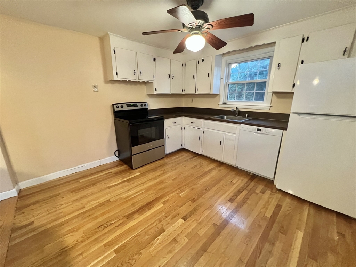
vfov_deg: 89.9
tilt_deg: -14.9
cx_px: 178
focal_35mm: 13
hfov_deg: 106.2
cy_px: 134
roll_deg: -0.3
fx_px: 134
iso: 640
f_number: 1.8
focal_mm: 1.57
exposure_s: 1/60
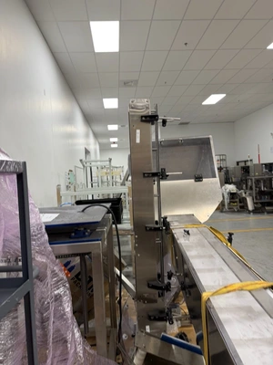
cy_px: 182
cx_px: 136
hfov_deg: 56.8
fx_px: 252
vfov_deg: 71.6
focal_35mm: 24
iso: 200
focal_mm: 6.76
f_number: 1.78
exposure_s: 1/82
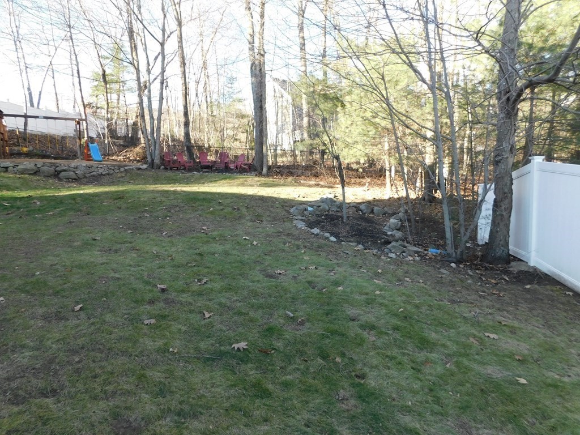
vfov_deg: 58.9
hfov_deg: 73.9
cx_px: 290
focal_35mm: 23
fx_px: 385
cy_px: 218
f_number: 3
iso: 125
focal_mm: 4
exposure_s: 1/125
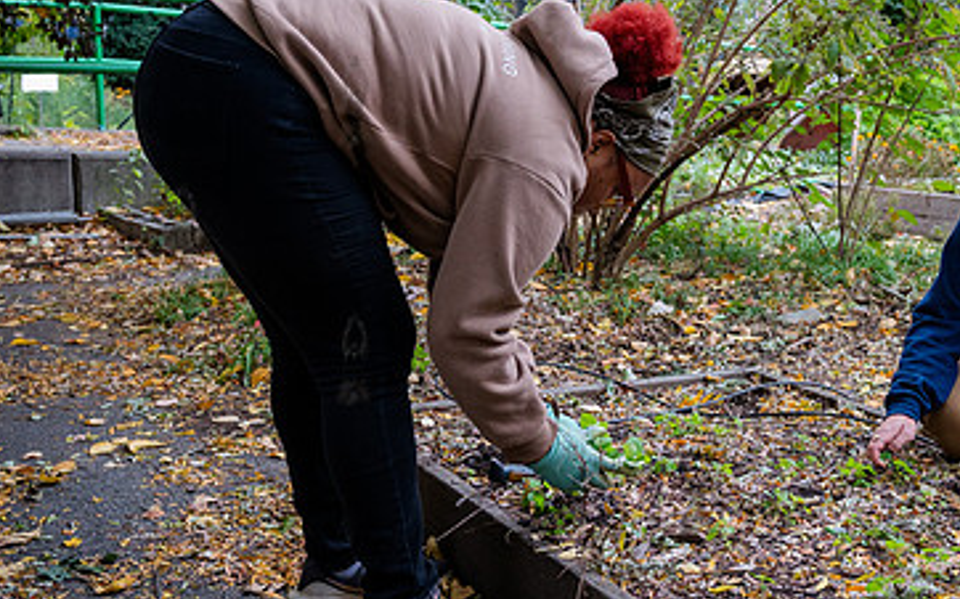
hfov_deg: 35.3
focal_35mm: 57
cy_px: 190
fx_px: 1491
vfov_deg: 22.6
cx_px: 656
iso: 2000
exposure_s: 1/250
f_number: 4.5
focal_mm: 32
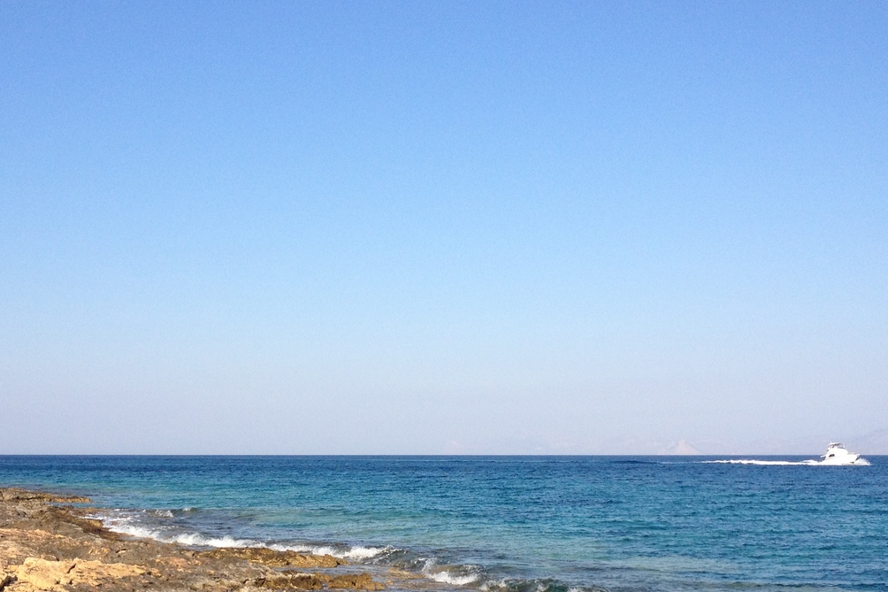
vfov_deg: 23.0
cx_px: 420
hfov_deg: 34.5
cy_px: 496
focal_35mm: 58
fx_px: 1430
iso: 50
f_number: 2.4
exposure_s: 1/1534
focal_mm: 4.28
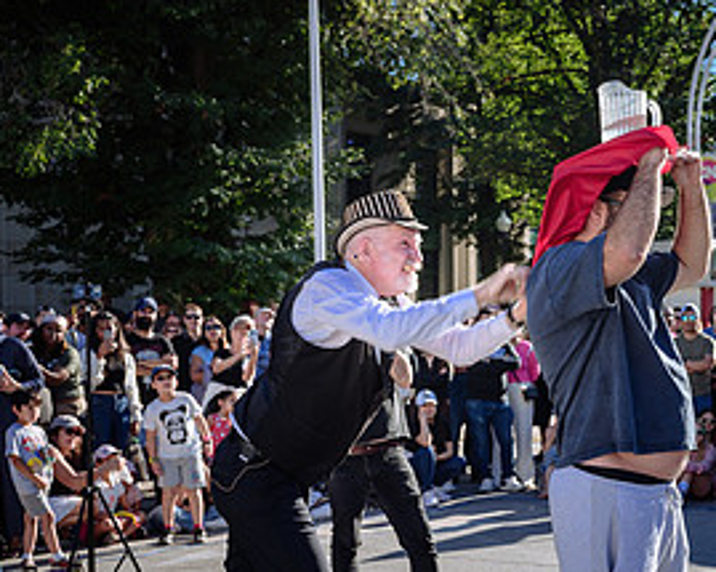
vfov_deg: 23.4
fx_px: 1377
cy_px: 356
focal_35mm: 65
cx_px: 571
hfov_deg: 28.5
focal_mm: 29.5
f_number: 4
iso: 64
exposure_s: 1/250
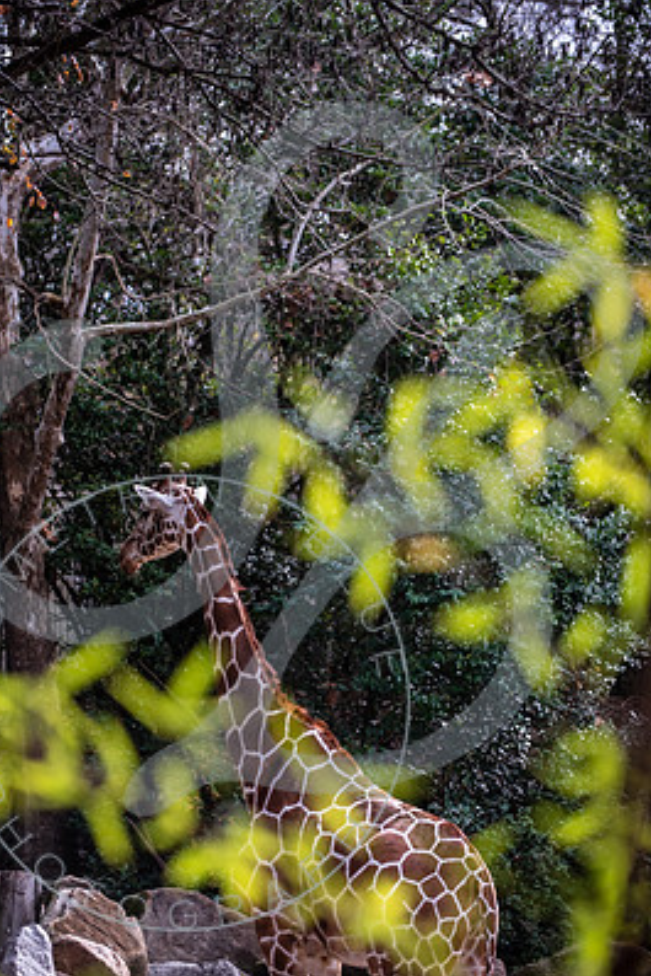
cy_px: 516
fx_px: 4146
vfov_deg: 13.4
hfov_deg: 9.0
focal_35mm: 153
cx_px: 292
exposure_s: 1/1600
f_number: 2.8
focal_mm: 135
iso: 200
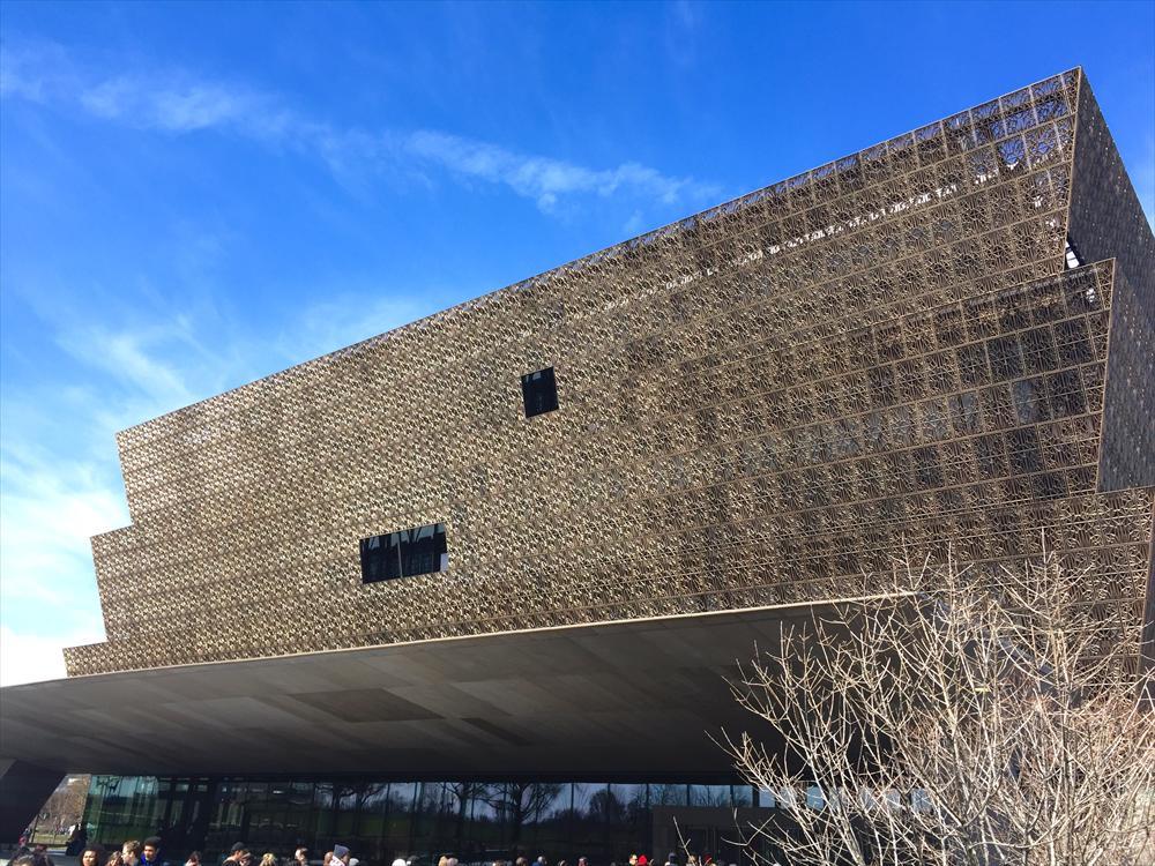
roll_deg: -2.7
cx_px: 578
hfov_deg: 61.7
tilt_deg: +22.1
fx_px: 968
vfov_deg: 48.2
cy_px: 433
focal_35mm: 29
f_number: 2.2
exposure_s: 1/775
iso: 32
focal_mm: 4.15
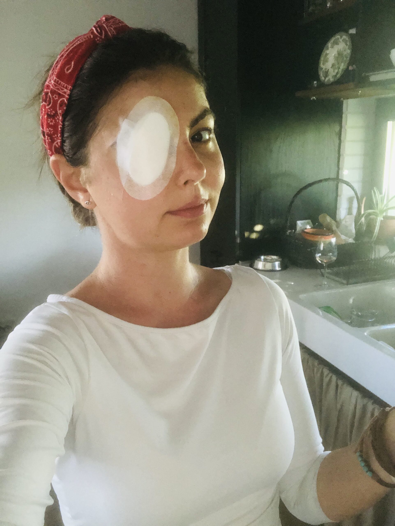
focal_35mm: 32
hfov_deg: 44.2
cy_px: 263
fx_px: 486
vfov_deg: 56.8
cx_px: 198
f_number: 2.2
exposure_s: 1/30
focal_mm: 2.87
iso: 320
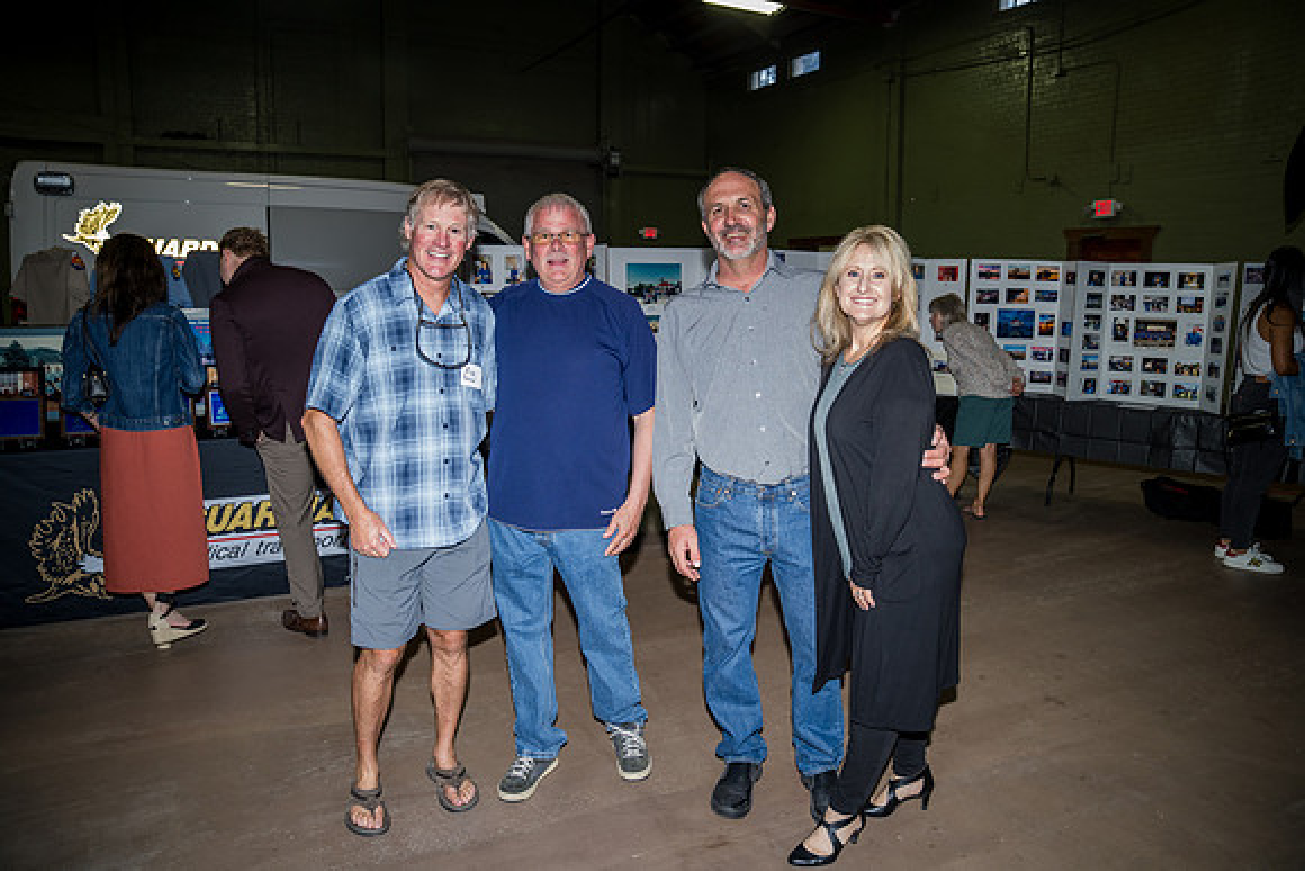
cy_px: 436
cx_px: 652
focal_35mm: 24
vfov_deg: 53.2
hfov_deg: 73.7
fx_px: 870
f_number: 3.5
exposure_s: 1/250
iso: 640
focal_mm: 24
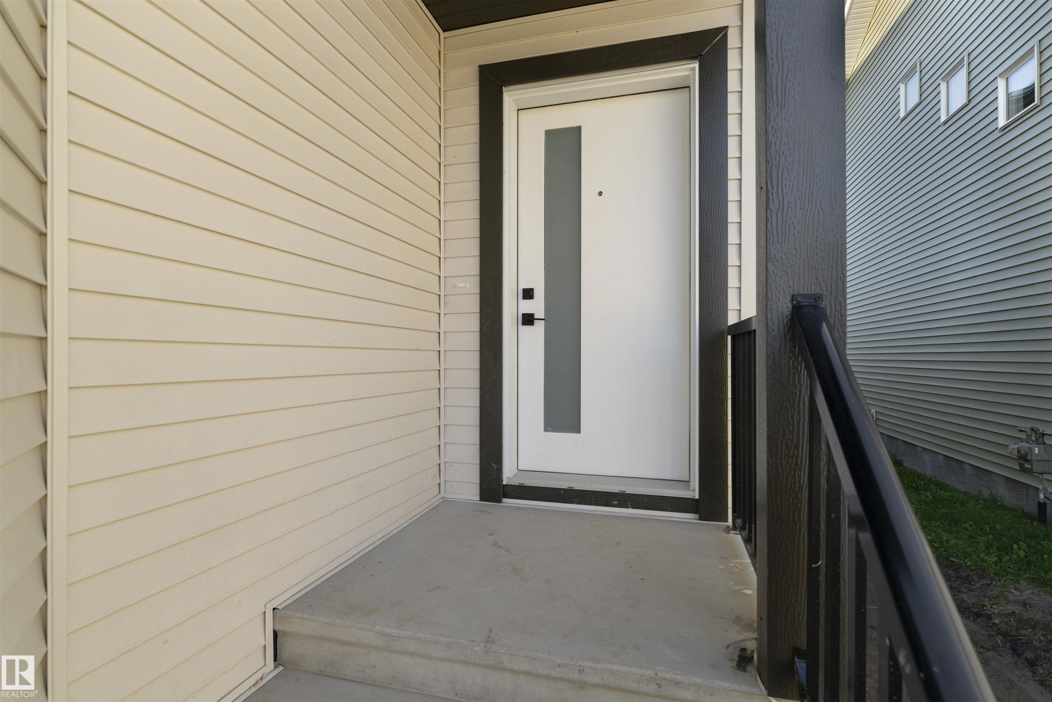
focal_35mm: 17
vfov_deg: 71.1
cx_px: 526
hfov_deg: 94.0
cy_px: 351
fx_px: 491
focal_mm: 16.8
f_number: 5
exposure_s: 1/160
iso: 200
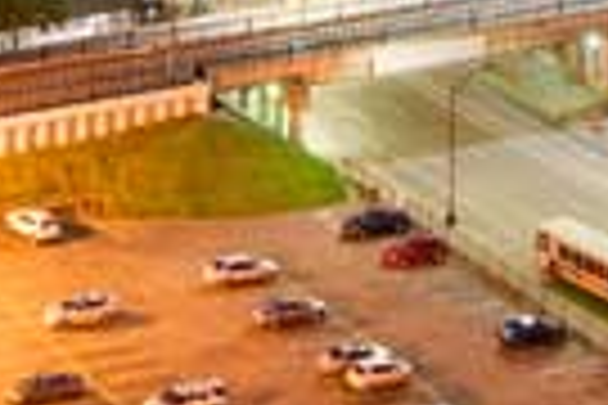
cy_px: -862
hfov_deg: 11.5
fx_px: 2989
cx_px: 592
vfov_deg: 6.9
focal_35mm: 177
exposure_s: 30
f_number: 8
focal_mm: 24
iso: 100
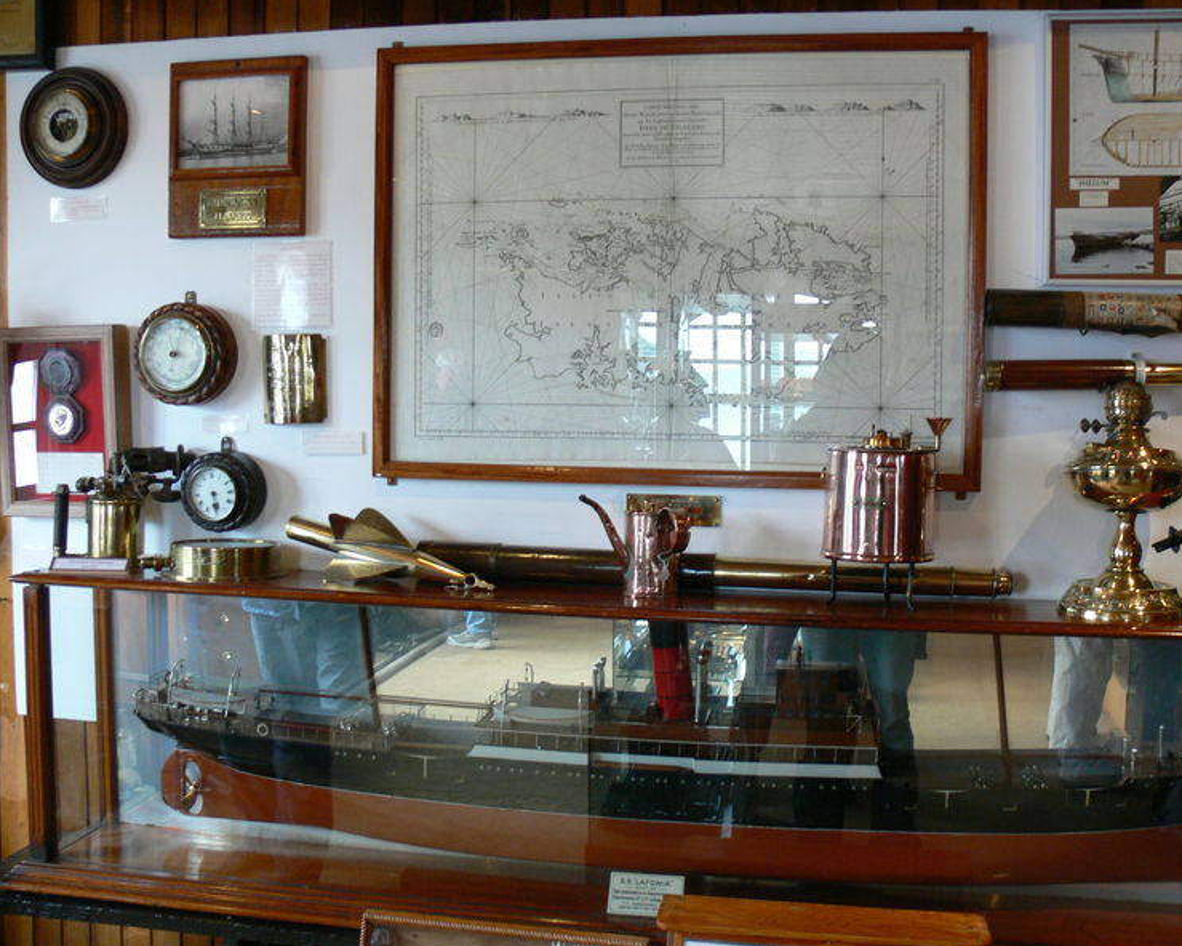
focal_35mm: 37
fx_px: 1294
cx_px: 638
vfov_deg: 40.1
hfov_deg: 49.0
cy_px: 475
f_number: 2.8
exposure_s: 1/30
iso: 200
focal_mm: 7.4
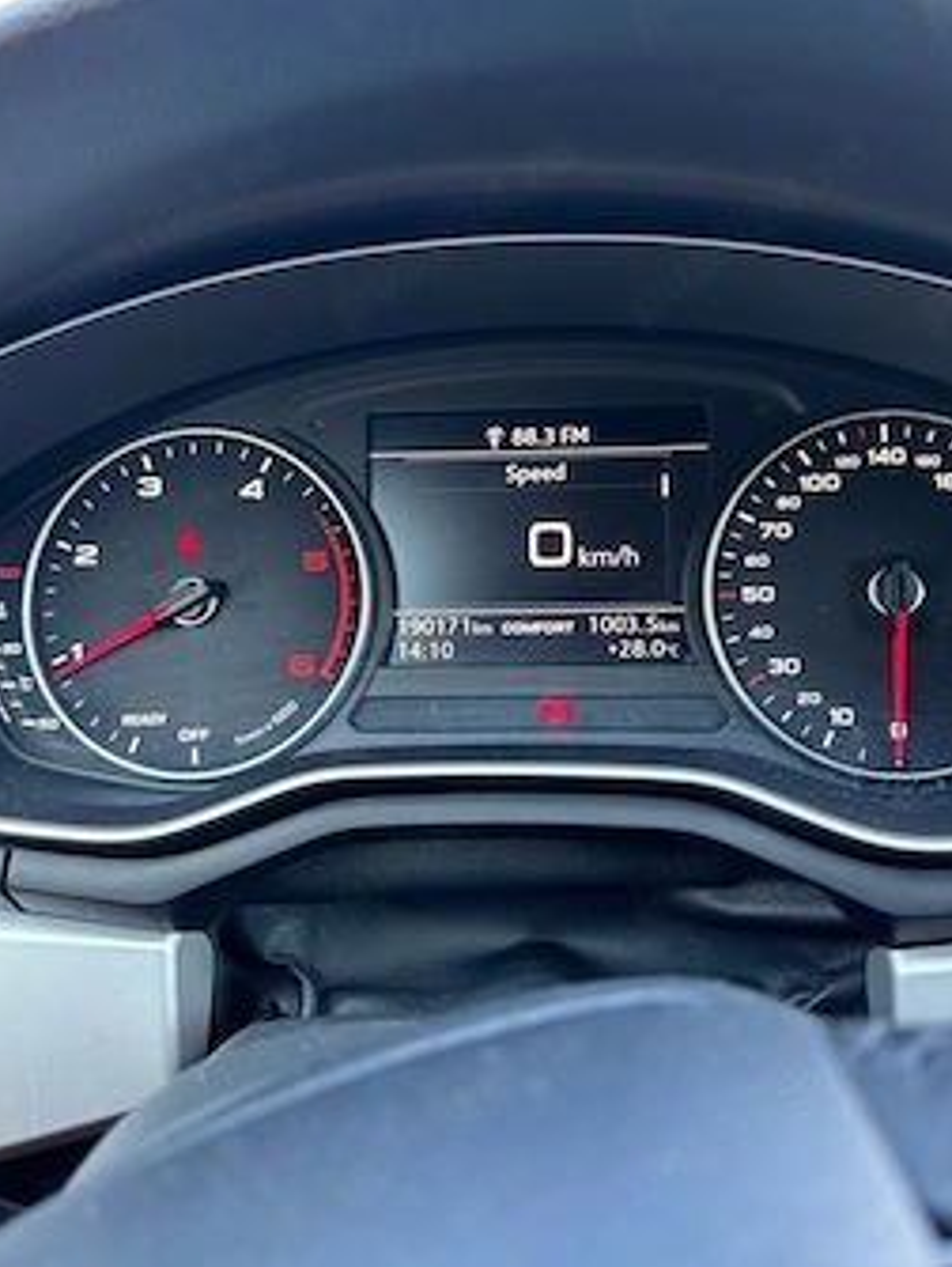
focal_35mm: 31
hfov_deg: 45.4
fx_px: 1135
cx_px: 529
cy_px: 571
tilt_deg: -16.0
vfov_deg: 58.2
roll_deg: +1.7
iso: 160
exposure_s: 1/60
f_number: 1.6
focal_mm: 5.96
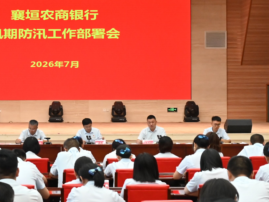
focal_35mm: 106
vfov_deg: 14.0
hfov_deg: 18.4
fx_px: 824
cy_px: 93
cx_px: 51
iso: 3200
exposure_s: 1/125
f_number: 6.3
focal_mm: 40
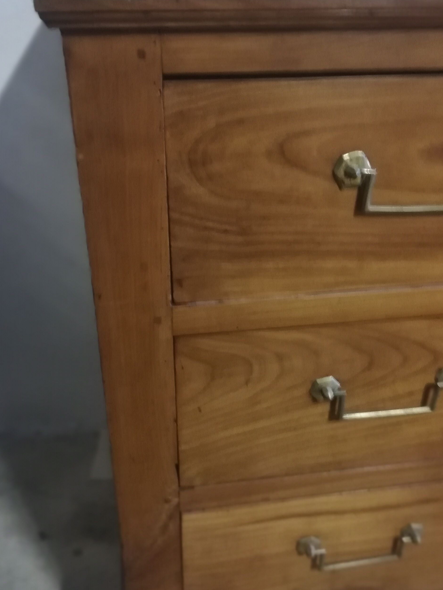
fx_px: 580
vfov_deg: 53.9
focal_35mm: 34
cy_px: 308
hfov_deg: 41.8
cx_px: 209
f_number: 4
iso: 1600
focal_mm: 3.81
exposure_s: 1/16.7
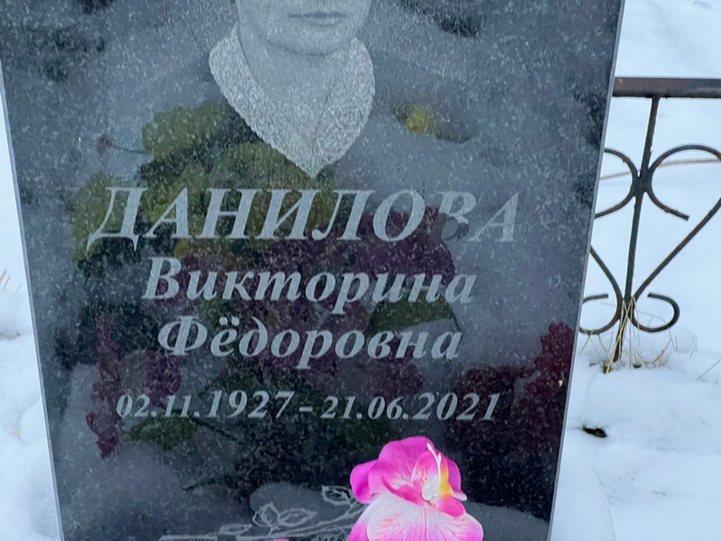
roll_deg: +1.1
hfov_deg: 25.3
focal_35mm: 77
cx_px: 360
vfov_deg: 19.1
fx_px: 1604
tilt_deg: -42.3
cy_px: 270
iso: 640
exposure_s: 1/60
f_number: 2.8
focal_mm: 9
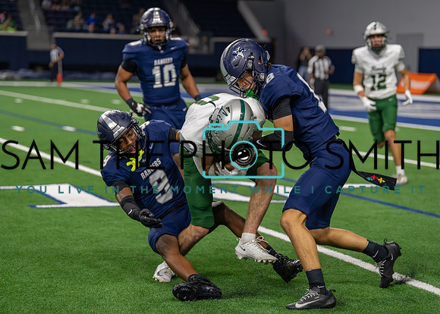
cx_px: 220
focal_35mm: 103
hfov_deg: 19.5
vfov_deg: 14.0
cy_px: 157
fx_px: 1283
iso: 4000
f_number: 2.8
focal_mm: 98
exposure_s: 1/1600
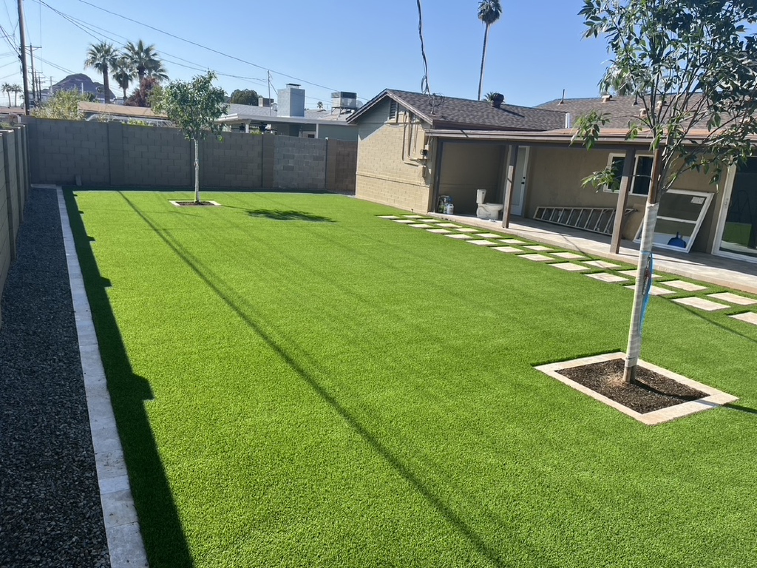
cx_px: 378
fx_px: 569
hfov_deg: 67.3
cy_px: 284
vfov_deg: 53.1
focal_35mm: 26
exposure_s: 1/2358
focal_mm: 5.1
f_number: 1.6
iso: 50
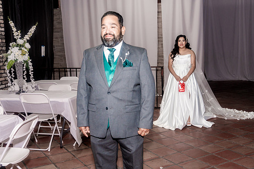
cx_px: 142
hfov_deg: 47.3
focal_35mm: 41
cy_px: 91
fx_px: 289
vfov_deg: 32.6
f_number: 4
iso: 2000
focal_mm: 35
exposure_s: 1/250
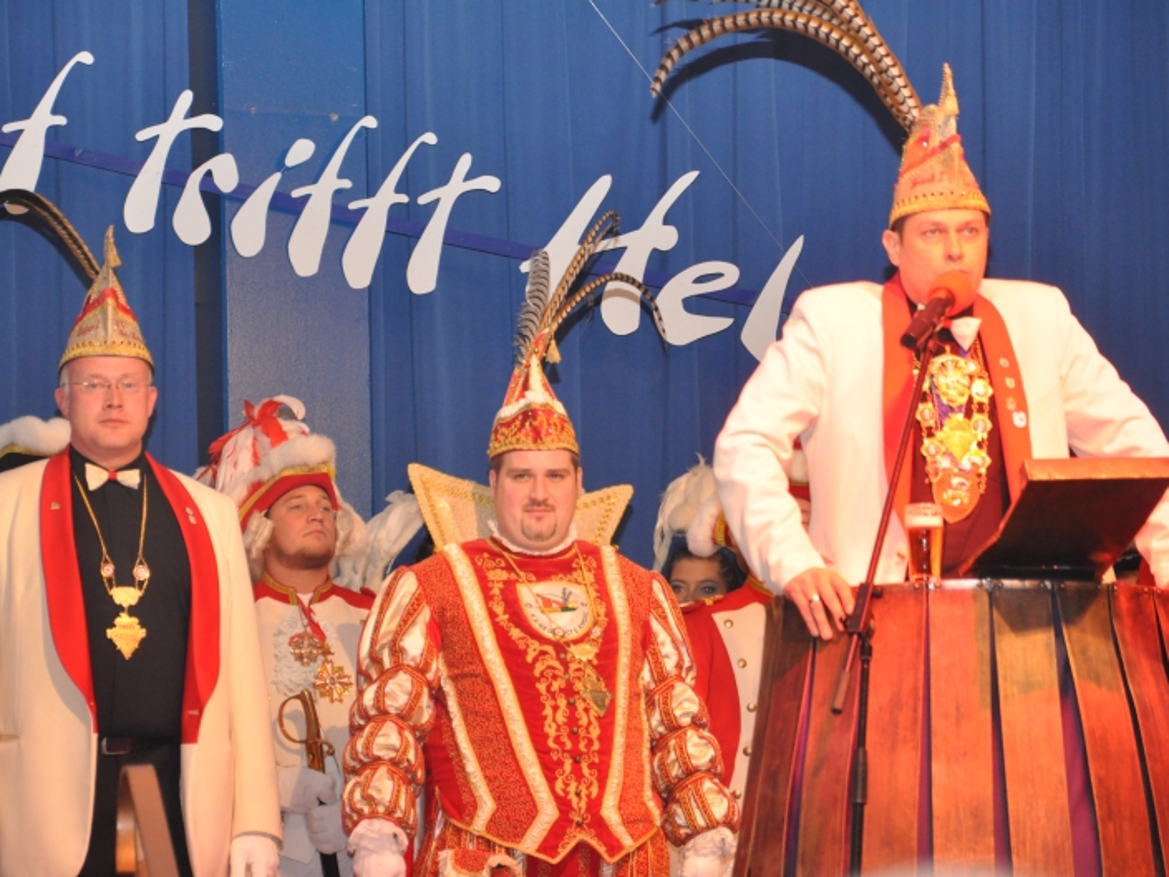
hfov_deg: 11.5
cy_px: 438
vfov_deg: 8.7
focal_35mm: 172
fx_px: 5794
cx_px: 549
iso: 1100
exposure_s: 1/60
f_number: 5.6
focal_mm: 105
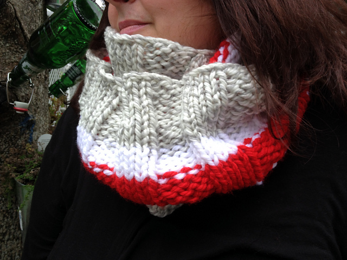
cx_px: 174
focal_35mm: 35
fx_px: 351
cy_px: 130
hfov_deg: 52.6
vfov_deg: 40.7
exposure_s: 1/223
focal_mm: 4.28
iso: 50
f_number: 2.4
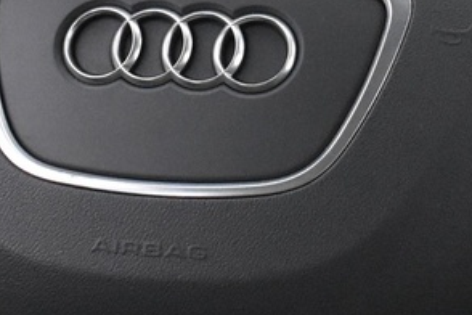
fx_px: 3251
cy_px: 61
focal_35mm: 248
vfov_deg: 5.5
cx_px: 159
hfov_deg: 8.3
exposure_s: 1/40
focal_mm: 30
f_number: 4.2
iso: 3200
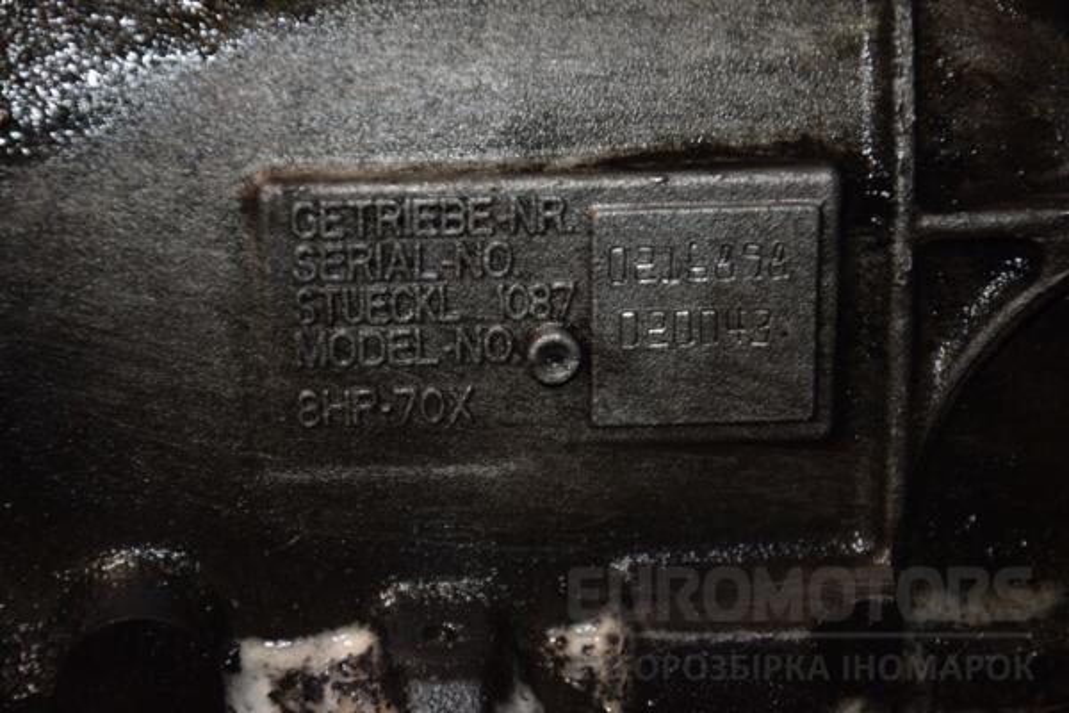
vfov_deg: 8.7
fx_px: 4677
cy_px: 356
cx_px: 534
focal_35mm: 158
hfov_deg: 13.0
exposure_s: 1/60
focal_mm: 105
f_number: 5.6
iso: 800
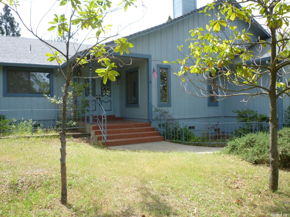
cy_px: 108
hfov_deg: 61.7
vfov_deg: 48.2
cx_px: 145
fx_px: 243
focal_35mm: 29
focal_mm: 5.2
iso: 80
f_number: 3.3
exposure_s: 1/250
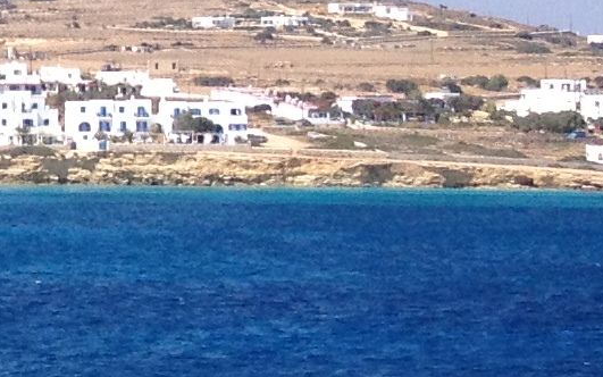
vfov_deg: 5.7
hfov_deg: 8.1
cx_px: -1116
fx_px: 3747
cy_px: 6
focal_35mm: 228
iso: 50
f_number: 2.4
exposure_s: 1/1672
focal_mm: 4.28
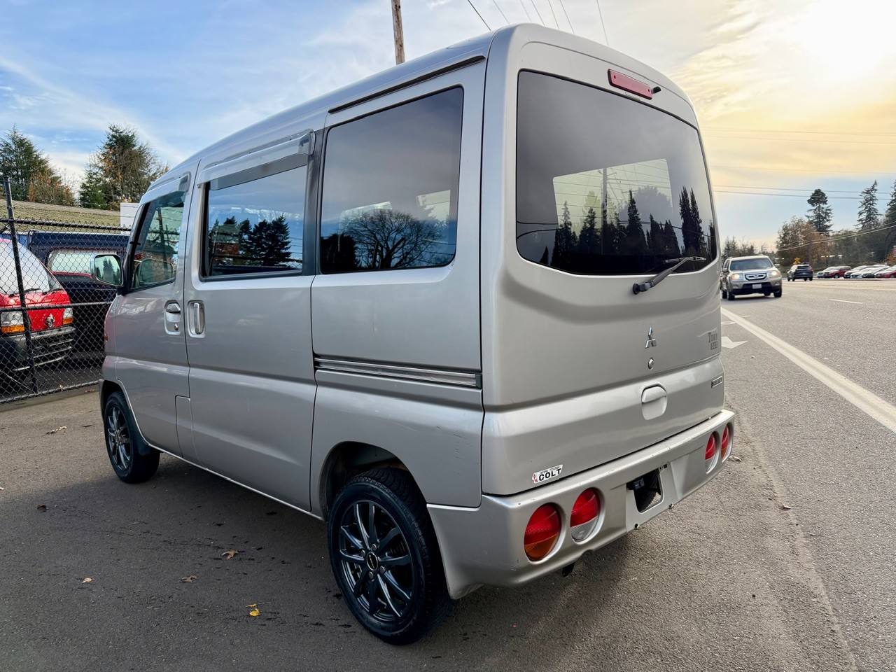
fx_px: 621
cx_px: 448
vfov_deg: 56.8
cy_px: 336
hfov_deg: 71.6
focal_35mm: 24
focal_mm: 6.76
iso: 100
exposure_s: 1/1337
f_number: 1.78
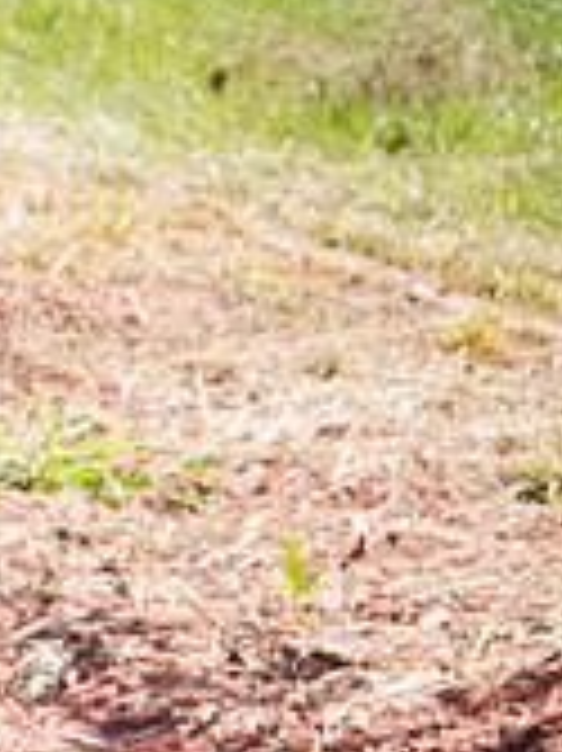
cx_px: -575
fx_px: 3771
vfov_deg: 11.2
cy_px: 808
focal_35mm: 174
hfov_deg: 8.1
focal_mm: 52
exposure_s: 1/320
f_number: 7.1
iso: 400
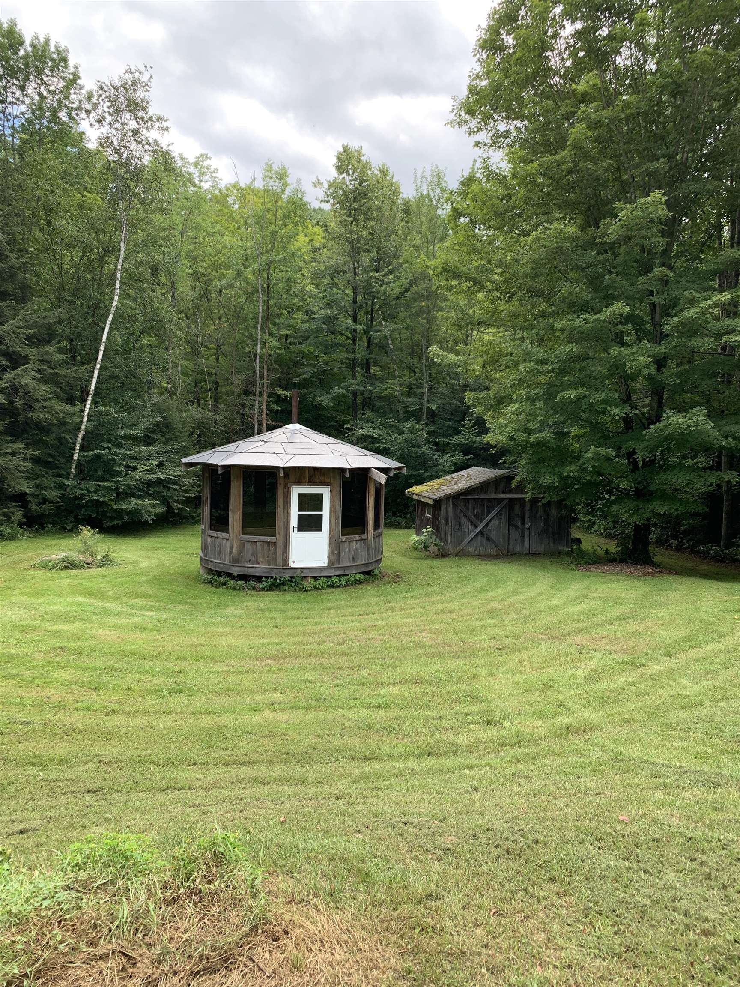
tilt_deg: -3.2
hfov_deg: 53.1
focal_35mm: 26
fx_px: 741
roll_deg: -1.3
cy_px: 494
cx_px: 370
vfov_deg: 67.3
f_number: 1.8
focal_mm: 4.25
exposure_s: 1/384
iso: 25
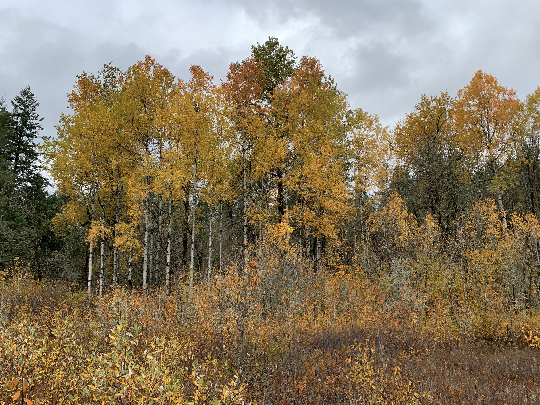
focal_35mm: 26
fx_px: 406
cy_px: 202
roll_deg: +1.3
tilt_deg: +17.9
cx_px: 270
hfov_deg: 67.3
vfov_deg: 53.1
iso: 25
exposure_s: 1/1350
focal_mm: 4.25
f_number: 1.8
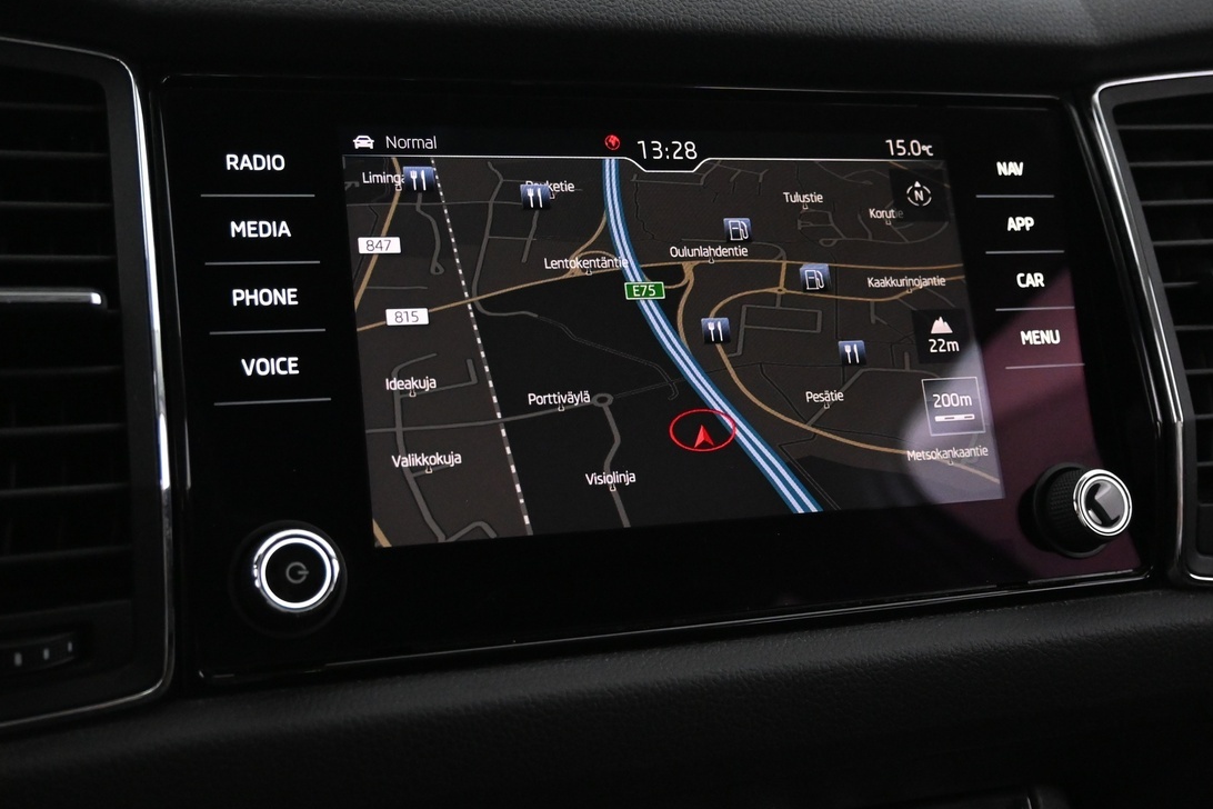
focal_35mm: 47
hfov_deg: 42.1
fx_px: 1575
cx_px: 624
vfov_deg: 28.8
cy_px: 344
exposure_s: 1/30
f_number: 4
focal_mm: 21
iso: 2800
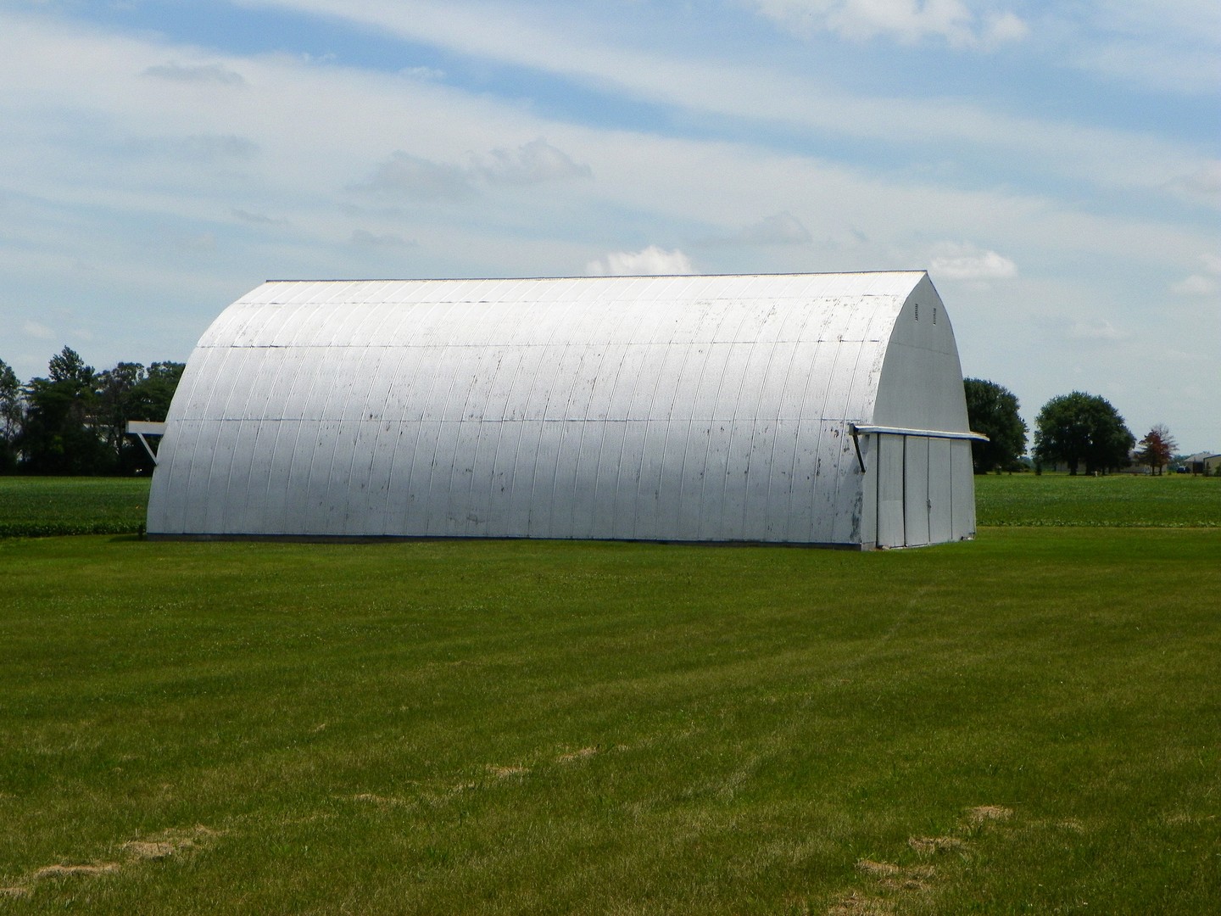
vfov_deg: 17.8
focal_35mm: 83
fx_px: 2928
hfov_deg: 23.6
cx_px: 610
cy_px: 458
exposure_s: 1/1000
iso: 64
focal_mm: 14.7
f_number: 5.6
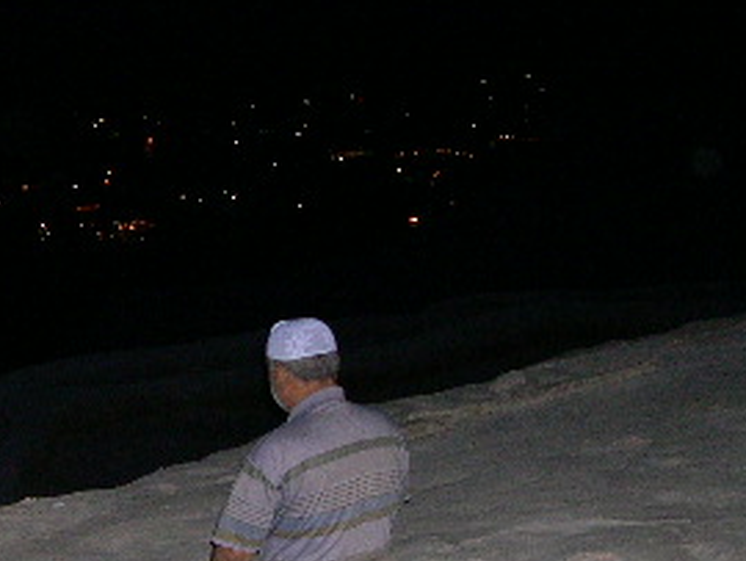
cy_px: 318
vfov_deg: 16.4
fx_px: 1941
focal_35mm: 90
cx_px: 188
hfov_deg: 21.6
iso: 400
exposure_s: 1/60
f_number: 2.8
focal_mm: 8
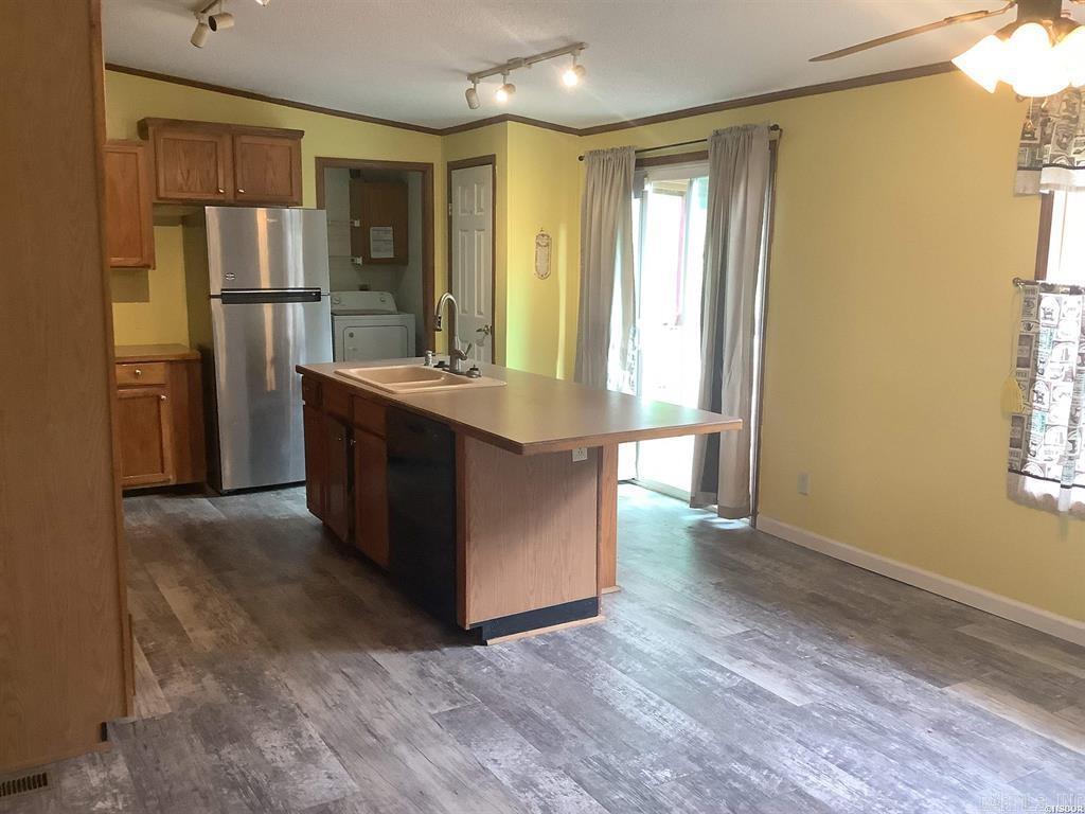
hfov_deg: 58.4
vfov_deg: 45.4
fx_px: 972
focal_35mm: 31
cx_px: 542
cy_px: 407
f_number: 2.4
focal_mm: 3.3
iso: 200
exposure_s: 1/60
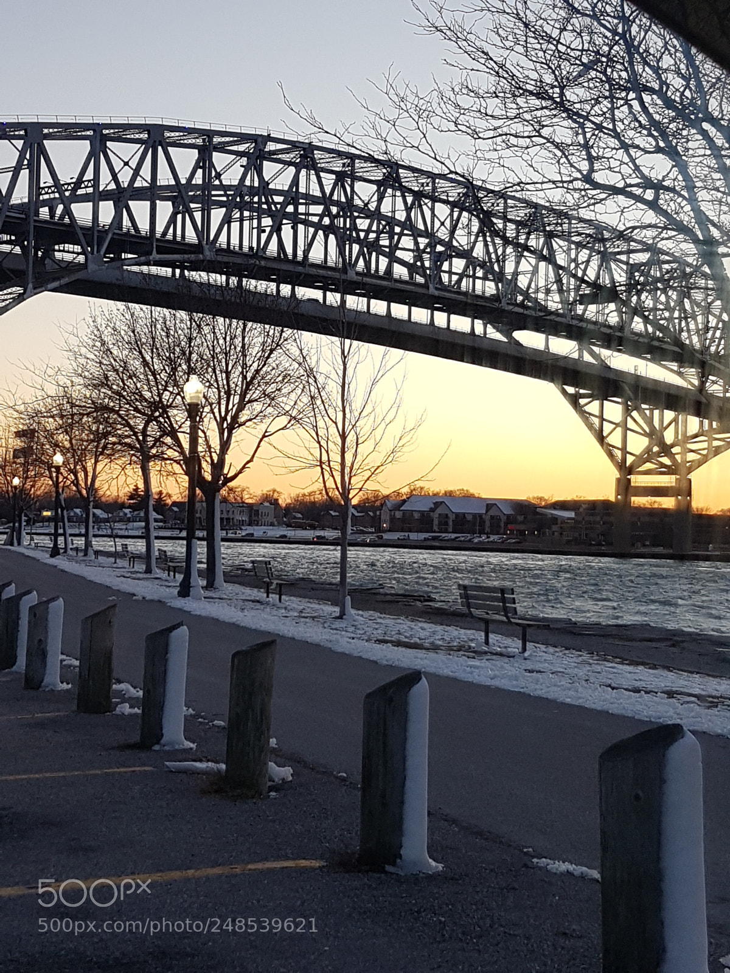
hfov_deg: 53.1
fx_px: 731
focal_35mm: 26
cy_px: 486
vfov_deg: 67.3
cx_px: 365
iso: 50
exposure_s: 1/120
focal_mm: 4.2
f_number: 1.7
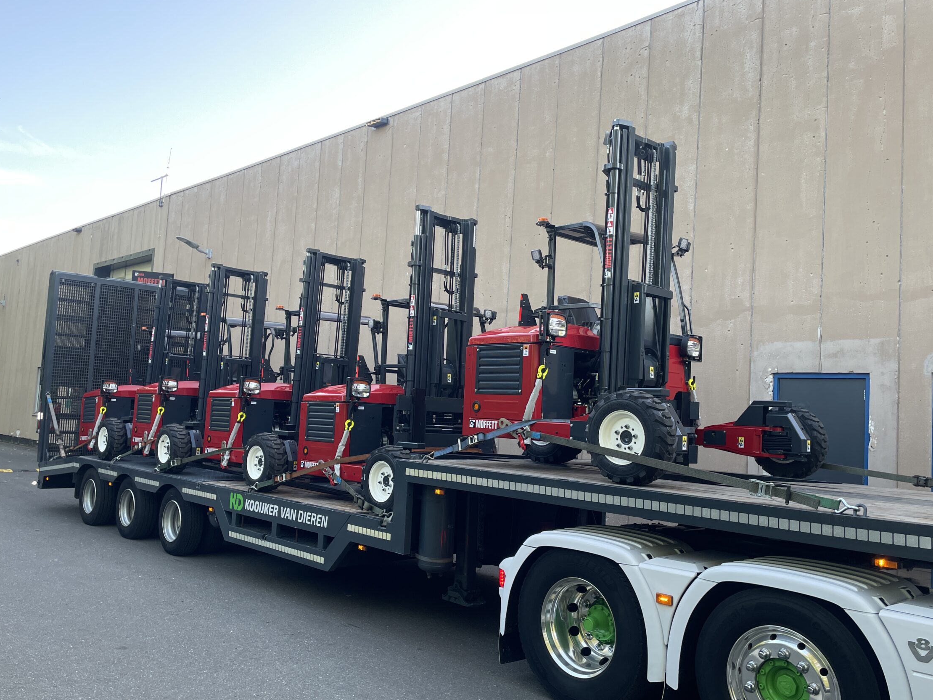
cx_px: 466
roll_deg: -3.1
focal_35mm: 30
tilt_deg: +6.4
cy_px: 361
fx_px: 809
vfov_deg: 46.8
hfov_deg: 60.0
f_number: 1.6
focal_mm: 4.2
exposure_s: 1/163
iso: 32
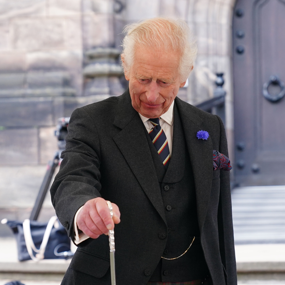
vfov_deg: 21.0
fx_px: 764
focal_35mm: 82
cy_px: 200
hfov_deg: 21.1
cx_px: 143
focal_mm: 64
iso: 1250
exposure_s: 1/800
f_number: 3.5
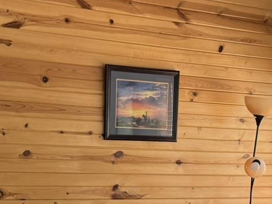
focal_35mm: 101
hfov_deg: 19.4
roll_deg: -2.5
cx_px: 181
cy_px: 276
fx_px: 793
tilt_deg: -10.5
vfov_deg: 14.0
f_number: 1.78
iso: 160
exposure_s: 1/121
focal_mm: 6.76
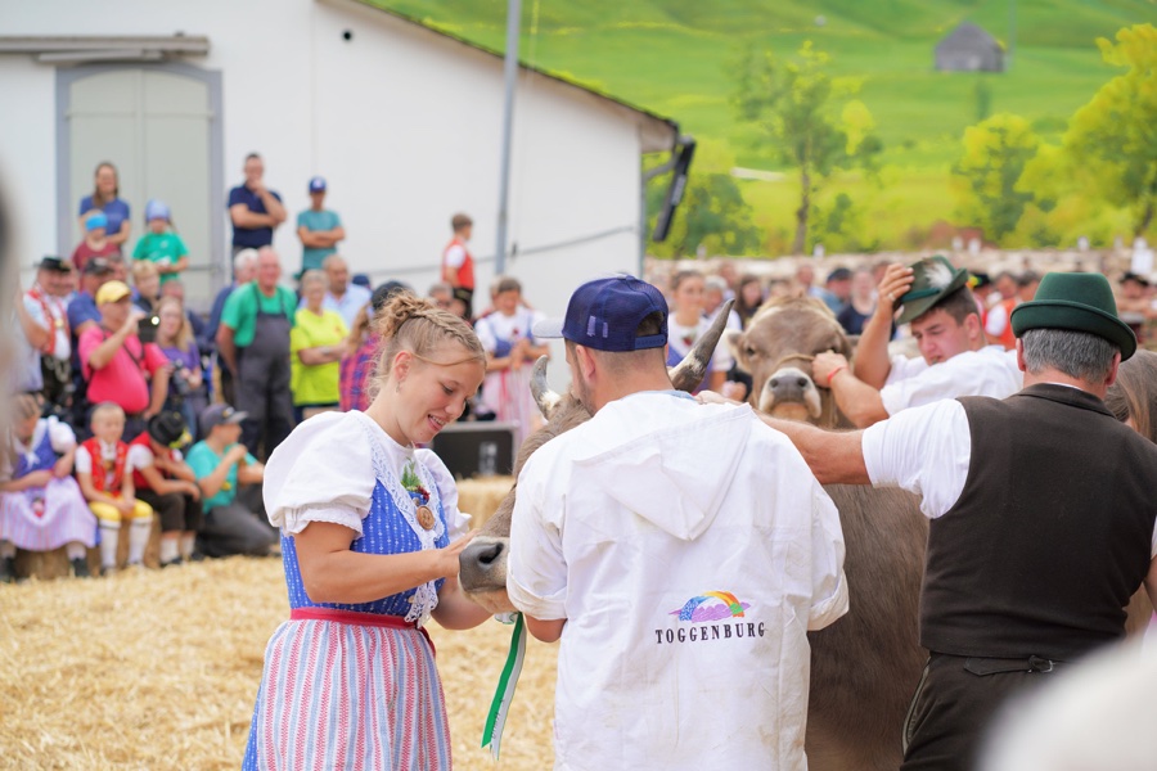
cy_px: 386
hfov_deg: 23.9
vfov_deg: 16.1
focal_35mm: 85
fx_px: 2732
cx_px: 578
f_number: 4.5
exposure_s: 1/320
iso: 100
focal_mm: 85
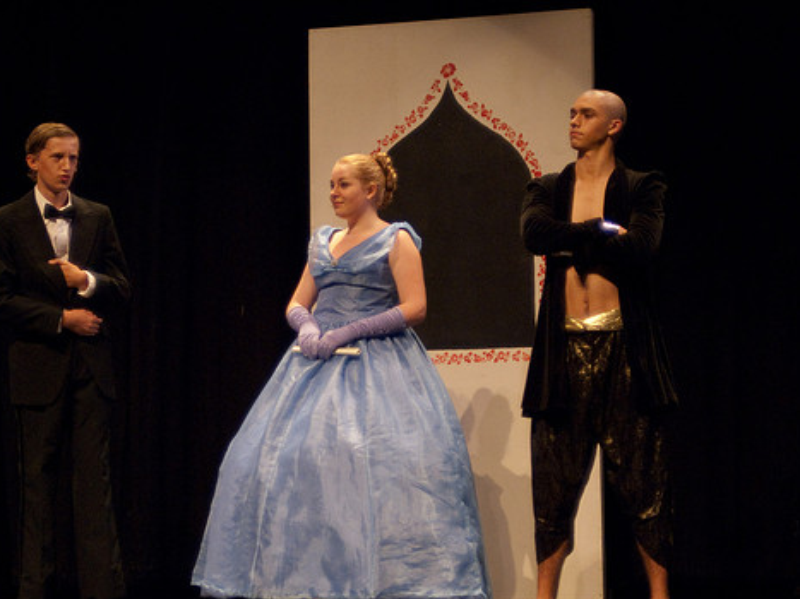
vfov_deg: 15.0
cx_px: 375
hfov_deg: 19.9
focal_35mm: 99
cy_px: 305
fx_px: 2278
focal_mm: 55
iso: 1000
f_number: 2.8
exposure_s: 1/160
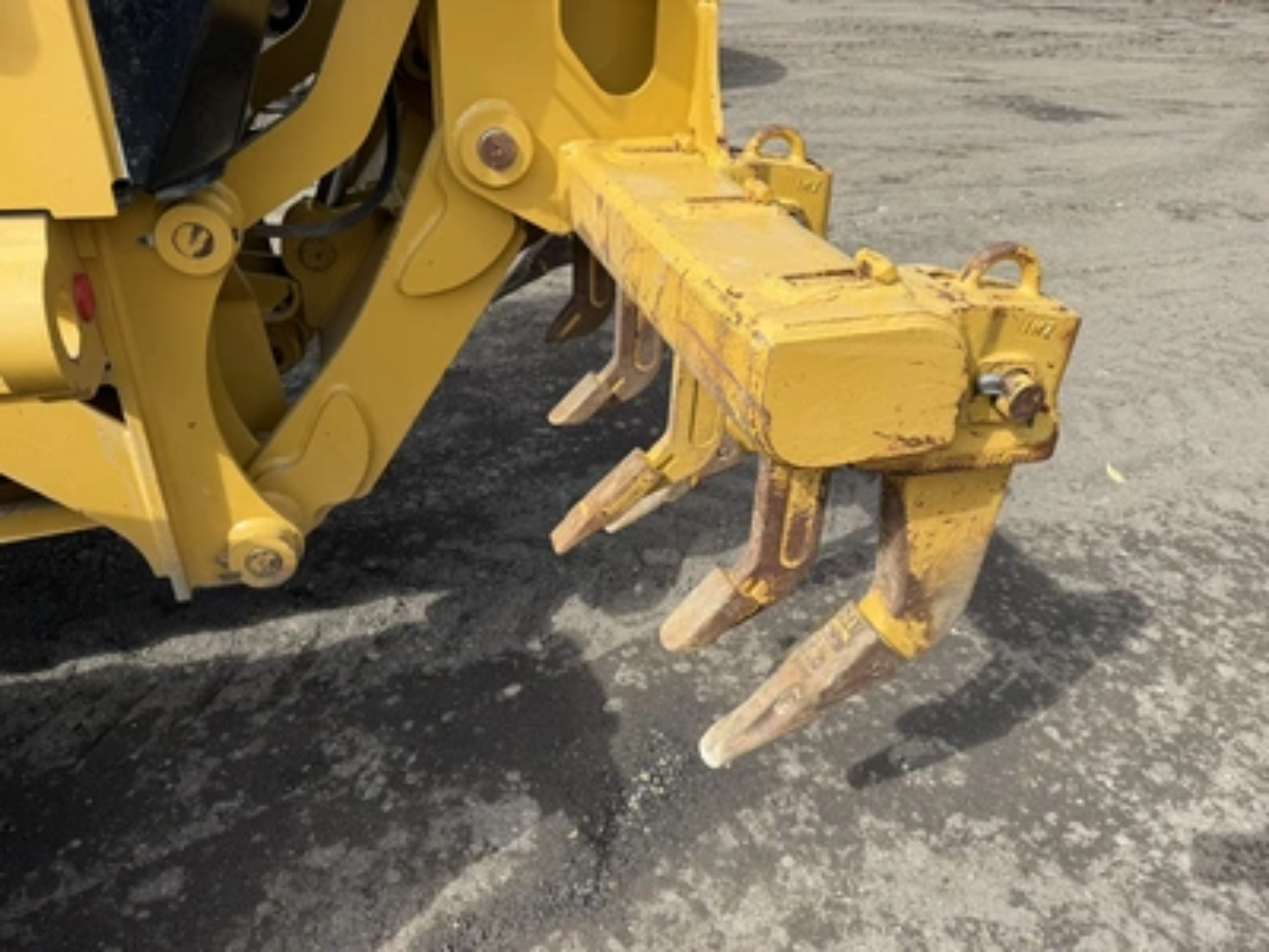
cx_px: 634
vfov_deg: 56.8
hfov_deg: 71.6
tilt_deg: -33.5
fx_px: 880
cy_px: 476
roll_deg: +0.2
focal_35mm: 24
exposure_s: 1/2000
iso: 80
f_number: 1.78
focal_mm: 6.76
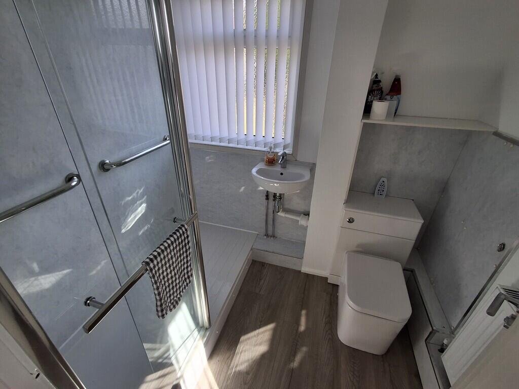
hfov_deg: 94.5
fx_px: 240
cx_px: 260
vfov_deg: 78.1
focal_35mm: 16
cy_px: 194
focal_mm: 1.64
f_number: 2.2
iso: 40
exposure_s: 1/169
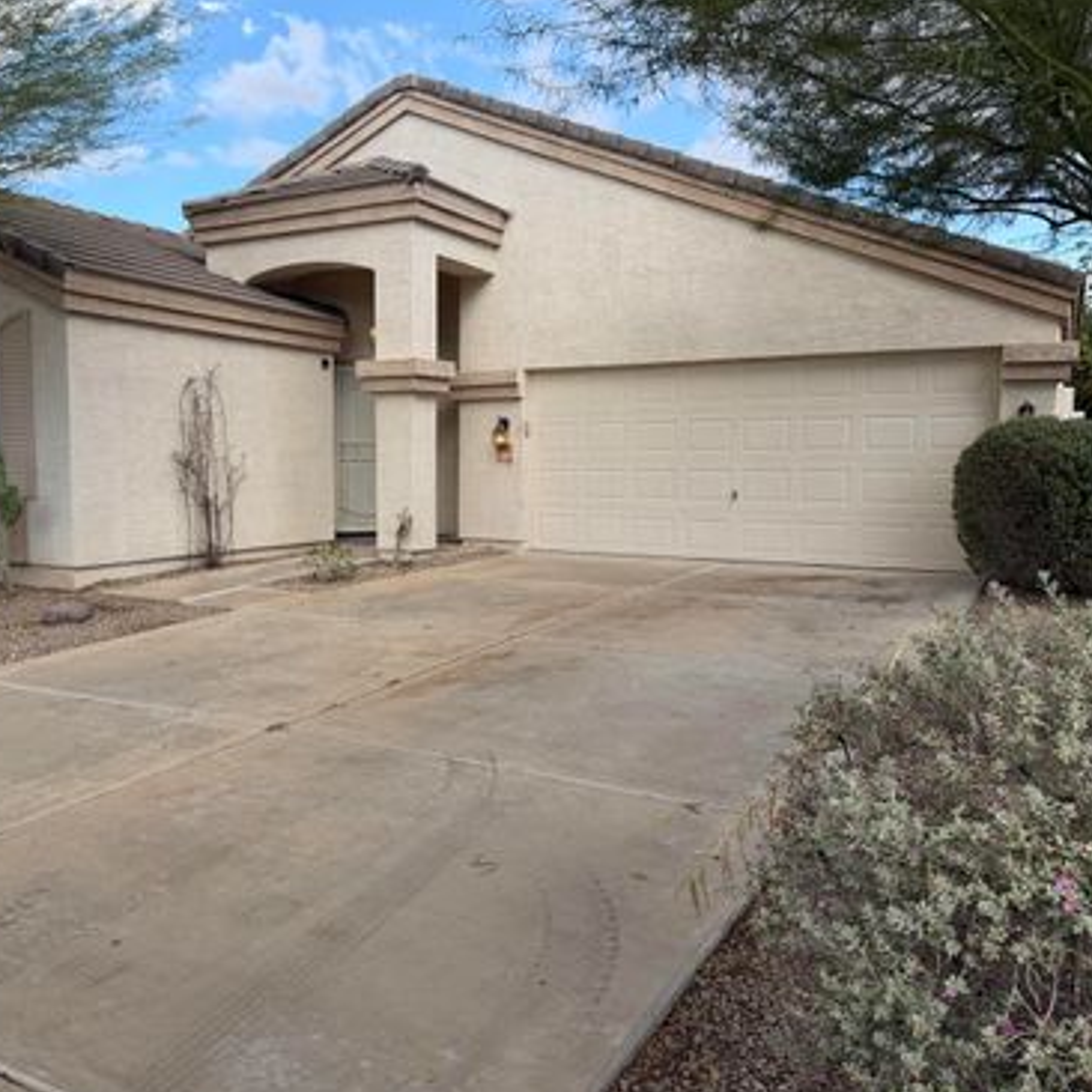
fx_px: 1035
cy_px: 545
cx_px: 415
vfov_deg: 55.6
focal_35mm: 29
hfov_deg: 55.0
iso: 80
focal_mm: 6.76
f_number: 1.78
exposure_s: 1/1493
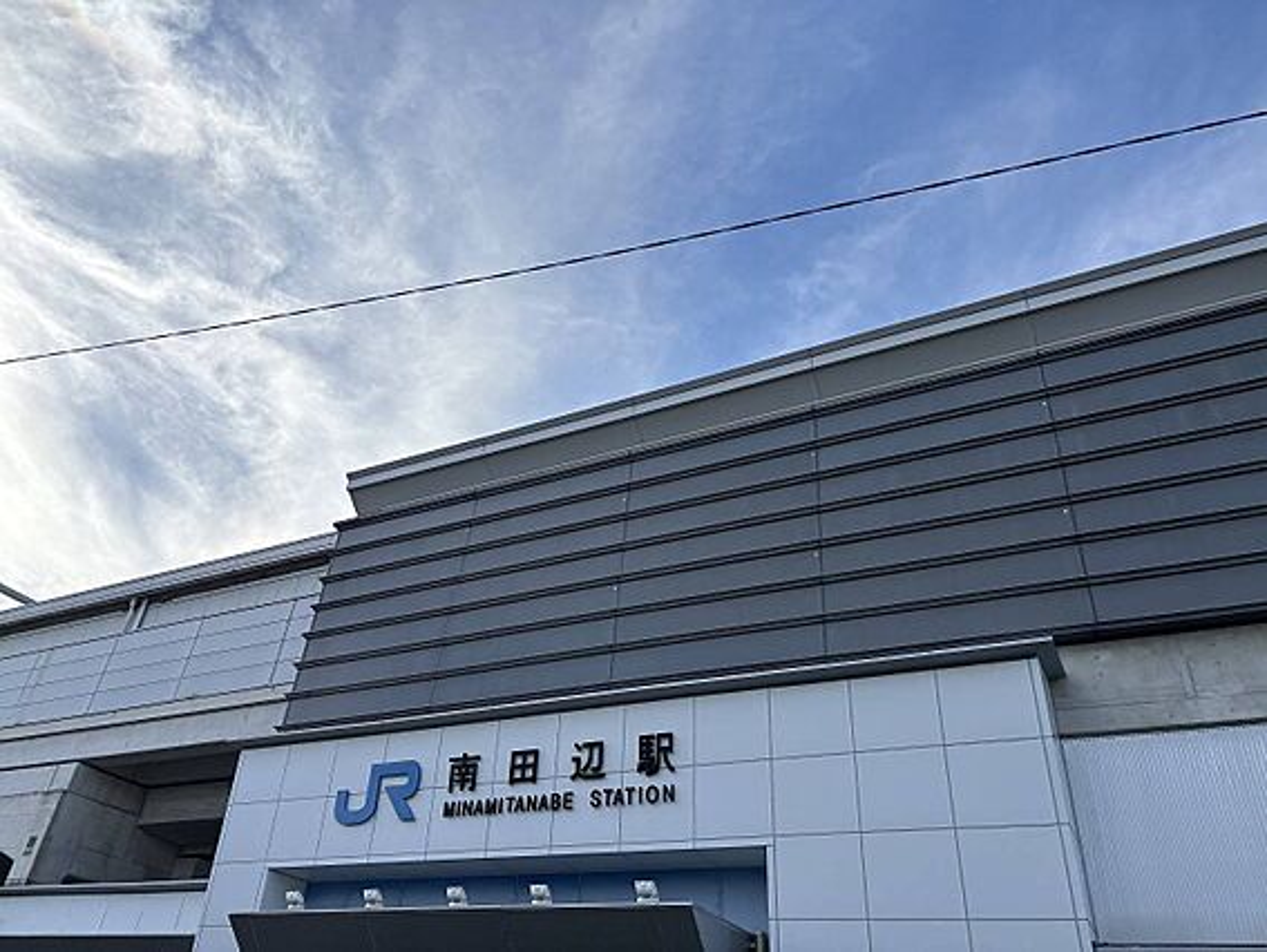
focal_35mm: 26
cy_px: 476
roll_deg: -5.6
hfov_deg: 67.3
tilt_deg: +34.2
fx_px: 952
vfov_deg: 53.1
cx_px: 634
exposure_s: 1/3937
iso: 50
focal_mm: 5.96
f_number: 1.6
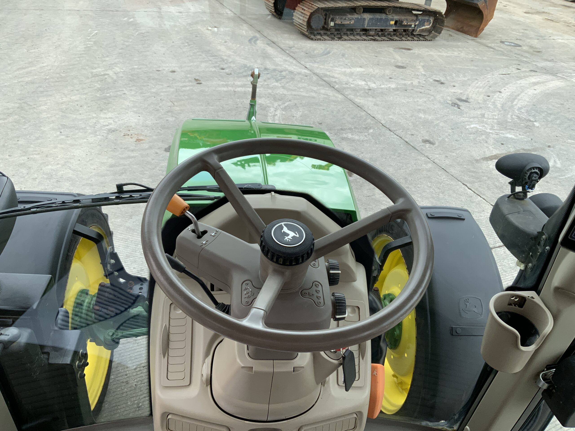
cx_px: 288
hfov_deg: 61.7
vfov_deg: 48.2
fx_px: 482
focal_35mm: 29
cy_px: 216
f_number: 1.8
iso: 16
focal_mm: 3
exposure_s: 1/355
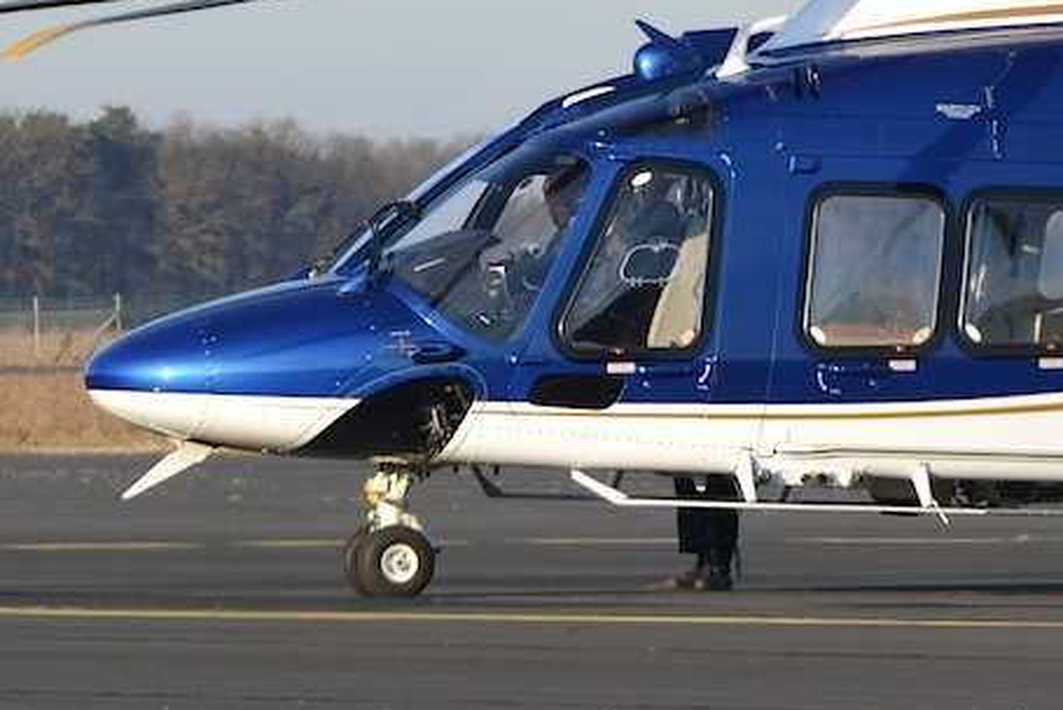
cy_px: 220
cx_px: 1290
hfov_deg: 4.9
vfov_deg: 3.3
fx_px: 12271
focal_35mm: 415
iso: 100
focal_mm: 105
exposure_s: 1/250
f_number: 7.1
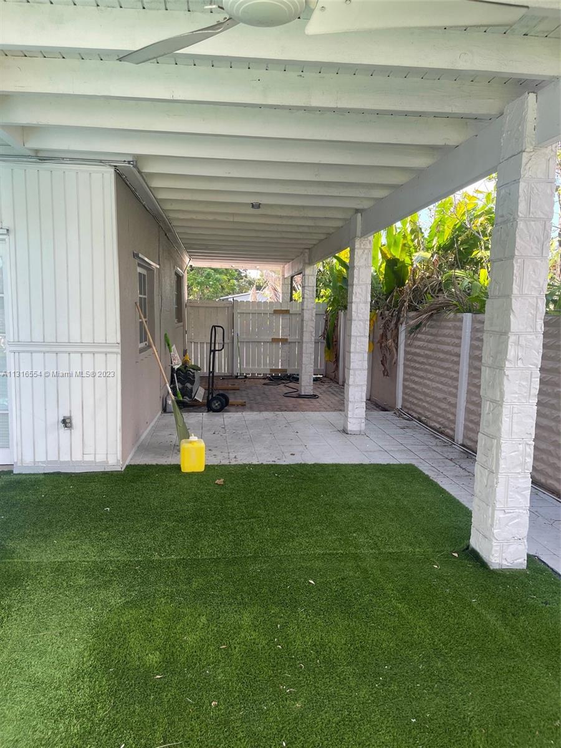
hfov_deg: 53.1
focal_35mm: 26
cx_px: 280
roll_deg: -0.7
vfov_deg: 67.3
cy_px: 374
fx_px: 562
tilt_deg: -6.7
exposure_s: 1/283
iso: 32
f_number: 1.6
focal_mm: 5.1
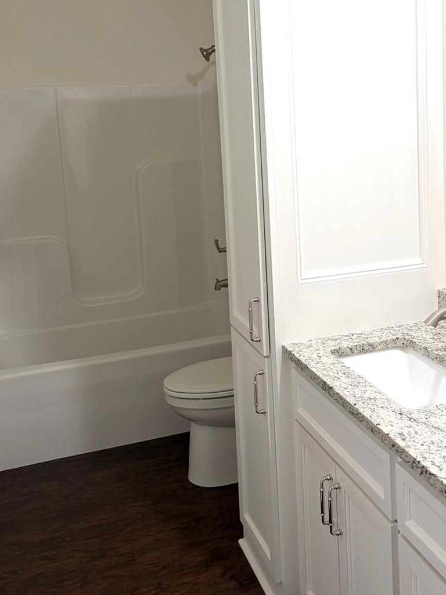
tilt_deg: -7.0
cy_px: 189
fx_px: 670
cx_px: 264
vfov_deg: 46.9
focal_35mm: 39
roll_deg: +3.0
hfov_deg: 36.7
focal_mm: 5.96
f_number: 1.6
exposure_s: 1/60
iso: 80
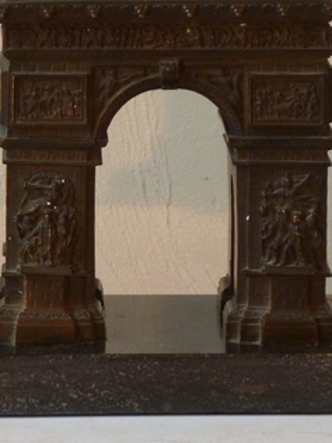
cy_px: 170
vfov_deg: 6.2
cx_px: 168
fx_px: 4105
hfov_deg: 4.6
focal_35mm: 321
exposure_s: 1/30
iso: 400
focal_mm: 27.8
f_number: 4.5
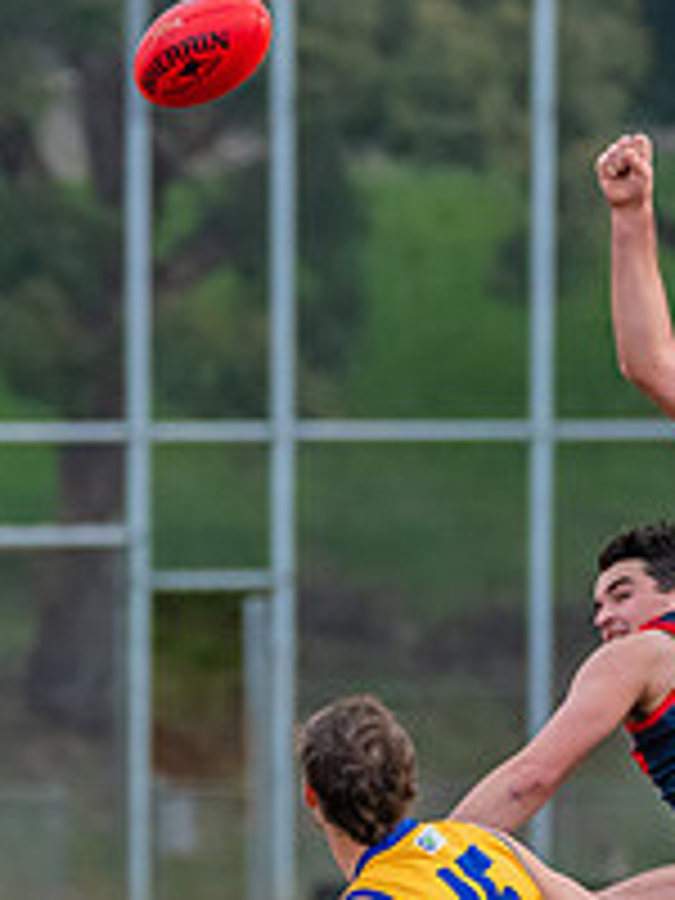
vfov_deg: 1.6
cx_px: 735
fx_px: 33097
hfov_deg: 1.2
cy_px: 737
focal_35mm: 1273
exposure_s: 1/1600
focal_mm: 320
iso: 1800
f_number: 5.6
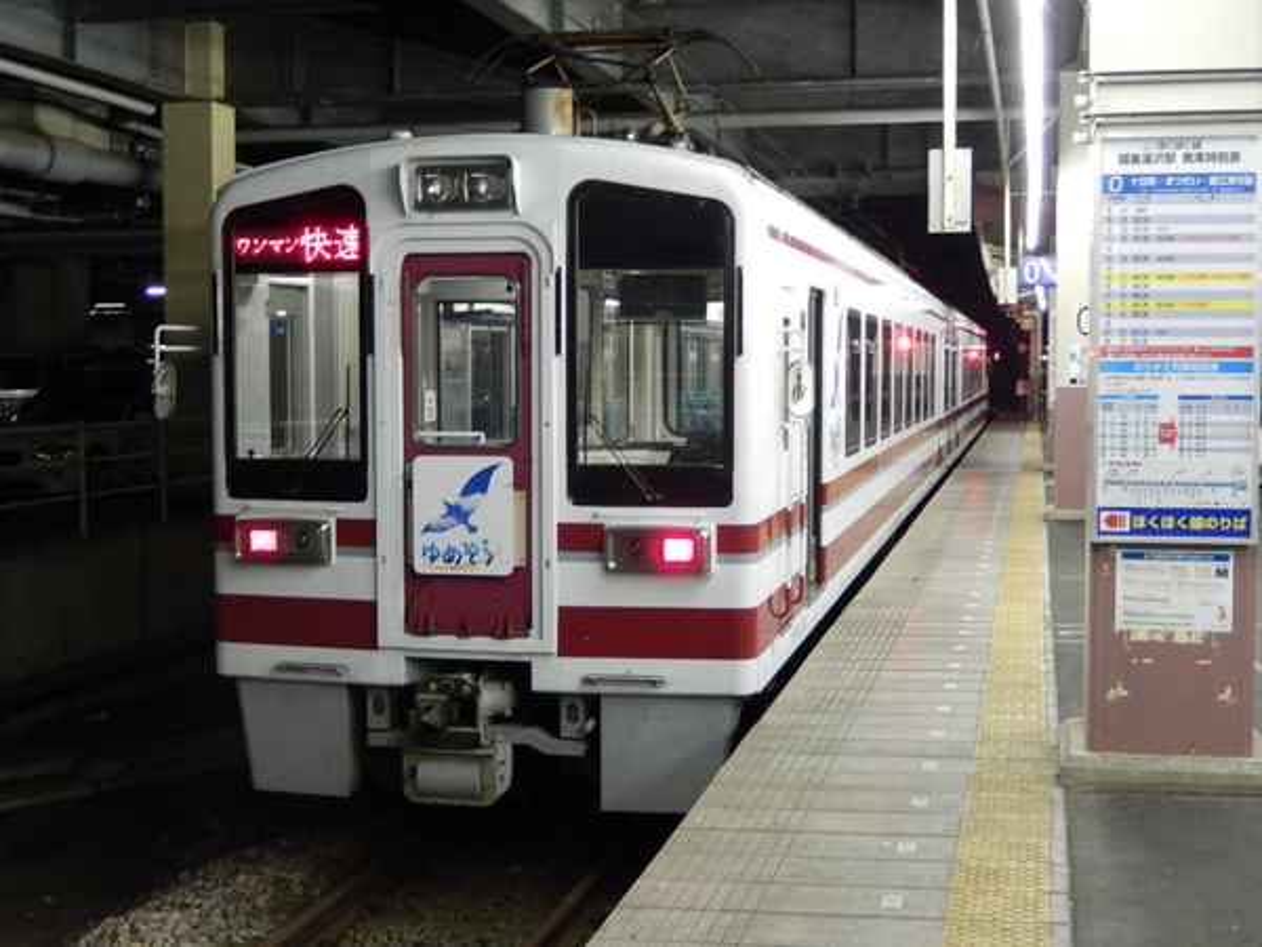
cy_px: 474
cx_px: 631
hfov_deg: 37.5
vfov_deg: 28.6
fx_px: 1859
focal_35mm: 51
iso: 450
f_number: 4.5
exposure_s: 1/8
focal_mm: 9.2
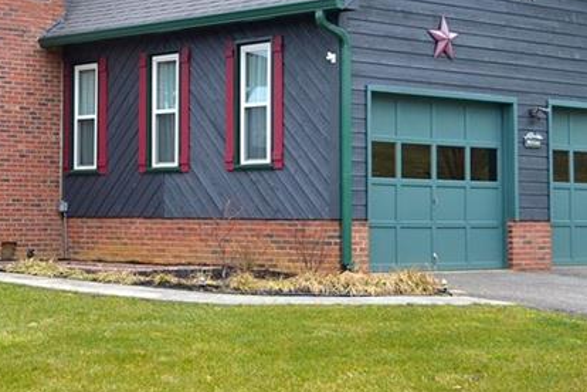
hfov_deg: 22.5
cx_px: 94
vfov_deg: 15.2
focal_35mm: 89
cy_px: 43
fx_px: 1451
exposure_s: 1/100
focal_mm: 24
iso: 200
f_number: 4
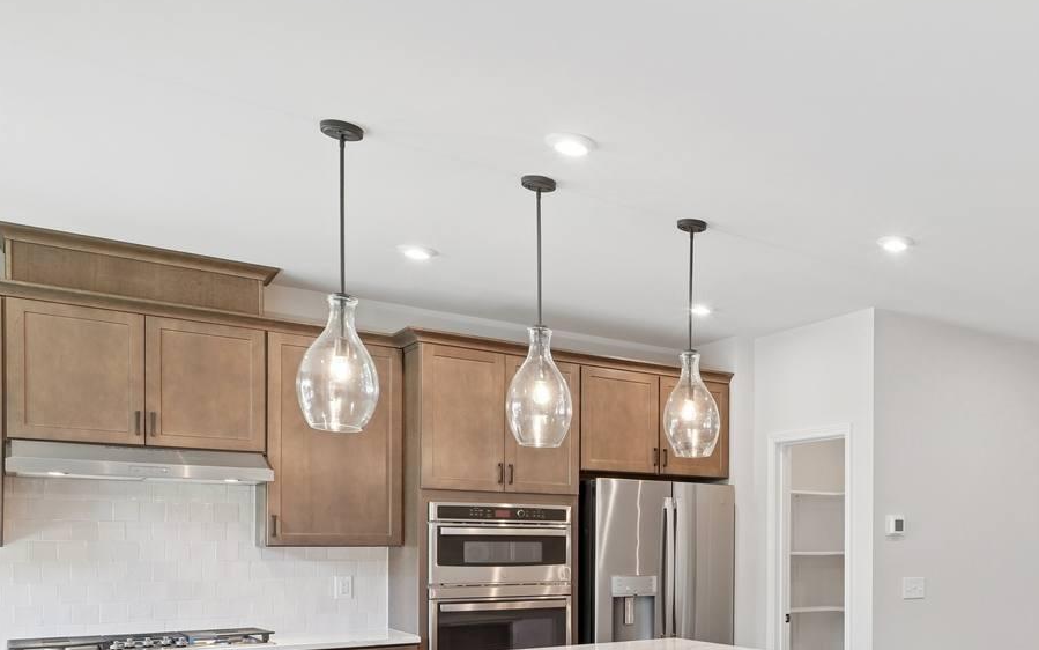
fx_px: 963
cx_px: 952
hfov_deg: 49.8
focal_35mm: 34
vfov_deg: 35.5
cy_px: 560
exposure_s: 1/6
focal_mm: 16
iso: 200
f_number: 10
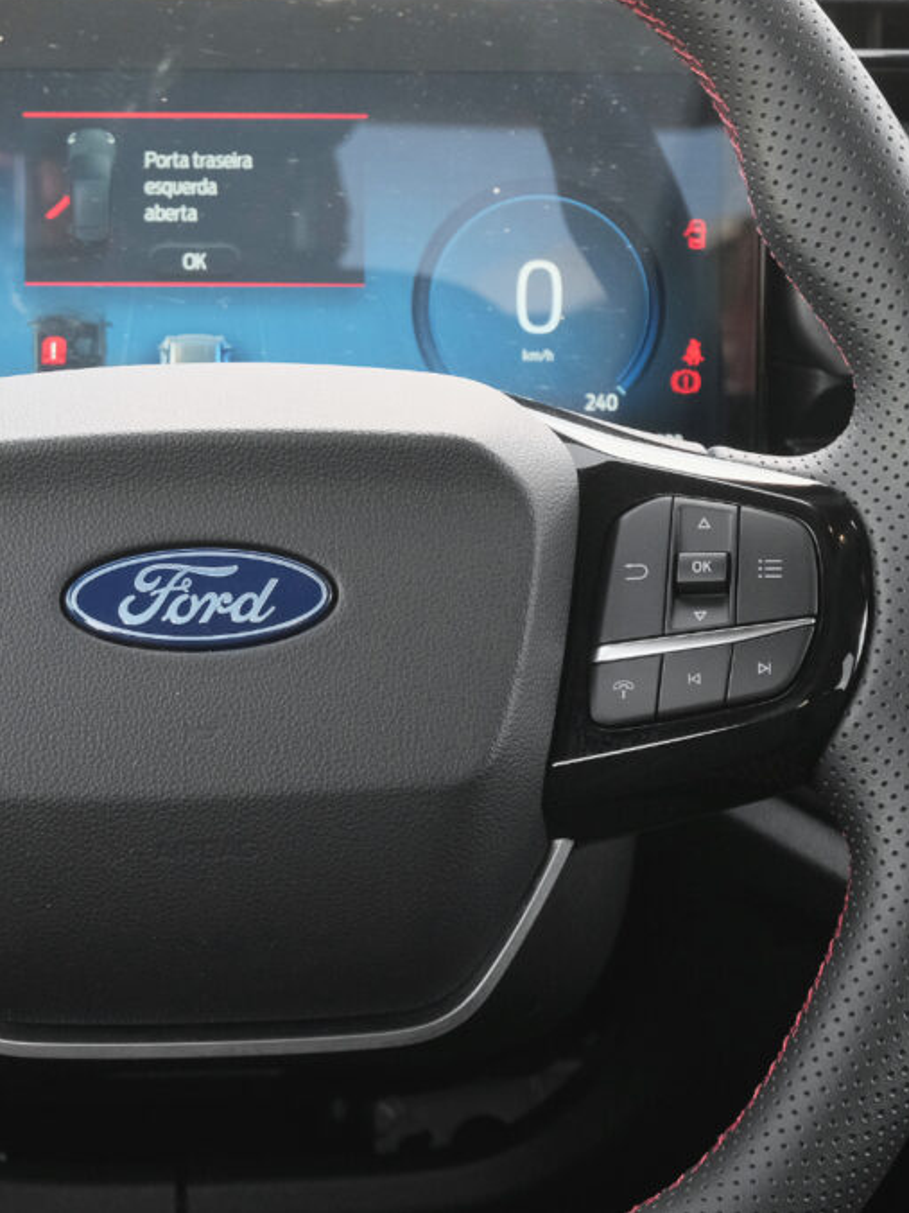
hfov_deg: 14.9
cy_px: 602
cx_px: 199
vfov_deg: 19.8
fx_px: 3466
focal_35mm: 99
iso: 2000
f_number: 9
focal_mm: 45
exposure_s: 1/80
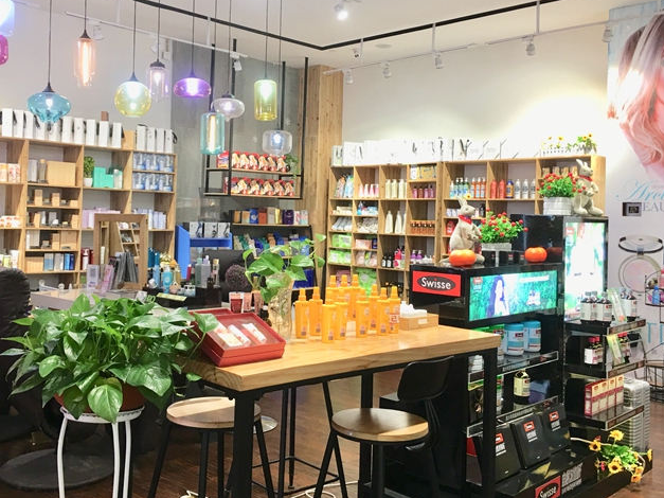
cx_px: 305
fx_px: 710
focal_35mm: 37
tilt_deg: +0.2
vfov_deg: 38.6
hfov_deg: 50.1
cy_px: 217
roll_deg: -1.8
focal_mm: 4.15
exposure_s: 1/17
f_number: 2.2
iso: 40
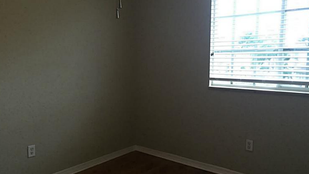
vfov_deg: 34.6
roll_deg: -0.4
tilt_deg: -7.4
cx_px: 148
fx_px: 279
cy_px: 94
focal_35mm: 34
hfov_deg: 58.0
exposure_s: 1/30
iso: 50
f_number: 2.2
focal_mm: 4.15
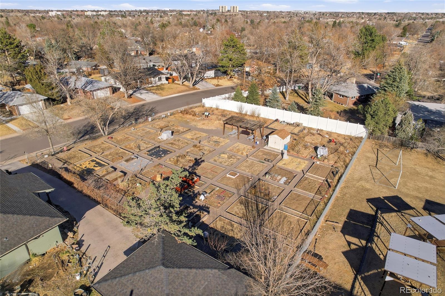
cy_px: 148
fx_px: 272
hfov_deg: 78.6
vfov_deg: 57.2
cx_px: 222
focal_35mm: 22
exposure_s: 1/160
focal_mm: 8.4
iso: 100
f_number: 2.8
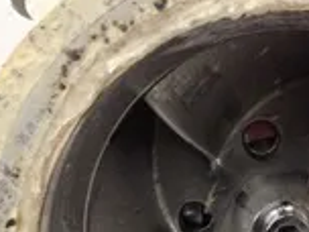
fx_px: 821
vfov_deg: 15.7
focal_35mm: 92
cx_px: 250
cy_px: 244
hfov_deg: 21.0
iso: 200
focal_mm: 4.28
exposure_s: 1/20
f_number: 2.4
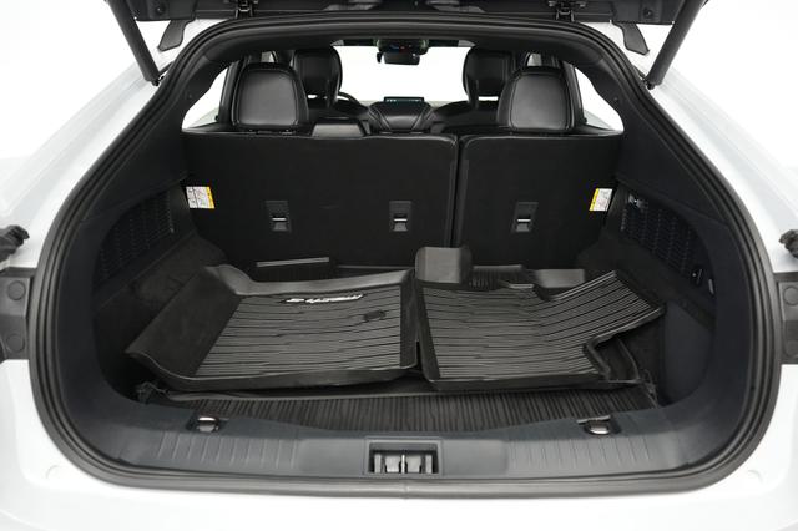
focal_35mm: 25
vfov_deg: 51.2
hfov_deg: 71.5
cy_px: 266
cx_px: 399
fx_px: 554
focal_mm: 25
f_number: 2.8
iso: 6400
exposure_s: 1/160
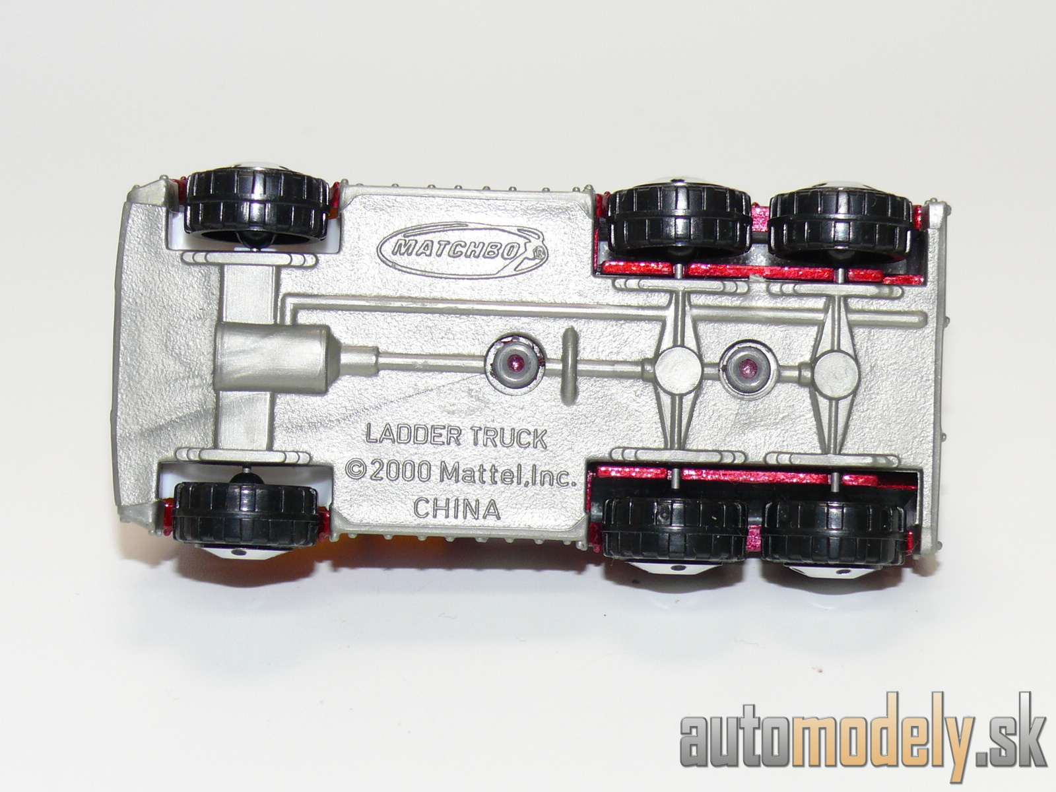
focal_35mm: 95
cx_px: 528
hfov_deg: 20.7
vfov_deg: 15.6
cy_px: 396
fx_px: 2898
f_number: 4
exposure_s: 1/30
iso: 100
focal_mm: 12.8
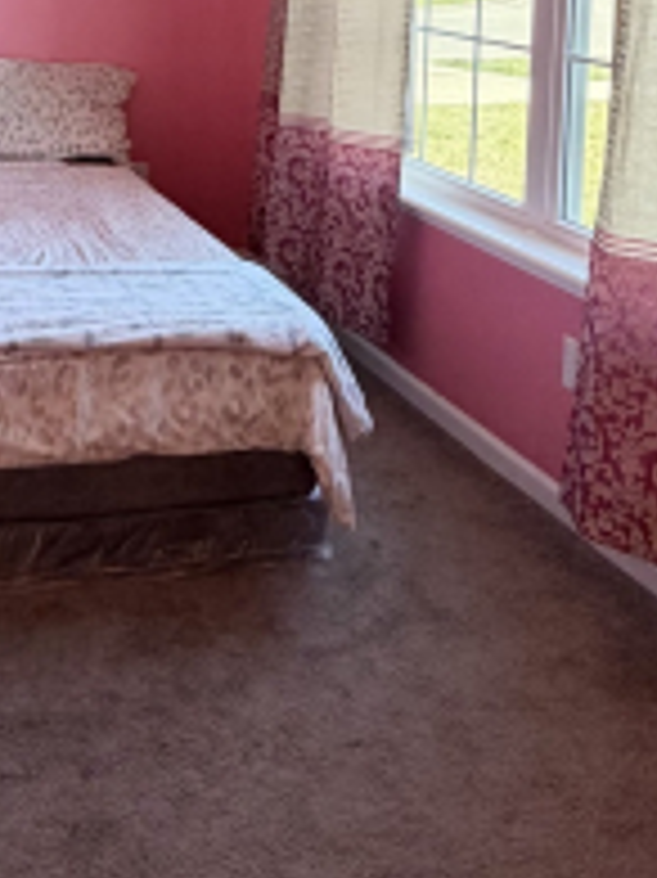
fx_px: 1216
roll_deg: -0.6
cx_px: -18
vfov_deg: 36.0
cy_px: 11
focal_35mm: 48
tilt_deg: -4.0
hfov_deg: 28.2
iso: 160
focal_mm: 2.22
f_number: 2.2
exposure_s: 1/60
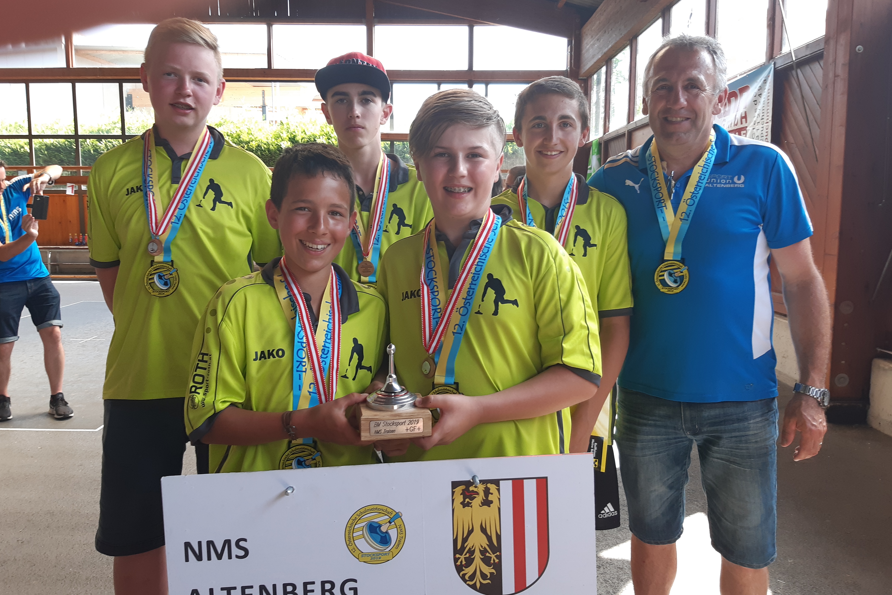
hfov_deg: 65.5
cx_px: 431
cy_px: 303
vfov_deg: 46.4
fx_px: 694
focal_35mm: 28
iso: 50
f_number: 1.7
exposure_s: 1/100
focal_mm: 3.92
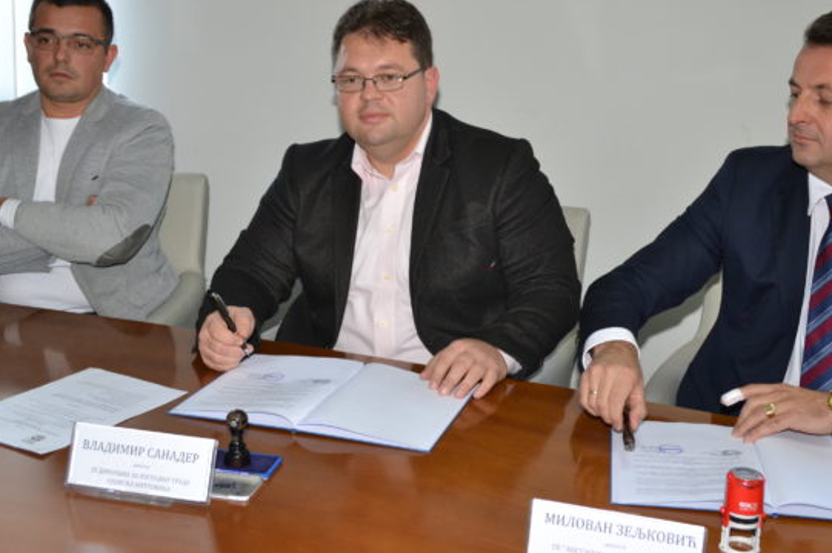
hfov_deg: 41.9
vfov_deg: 28.5
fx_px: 1086
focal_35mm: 47
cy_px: 219
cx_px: 448
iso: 800
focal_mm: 22
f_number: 5.6
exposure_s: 1/100
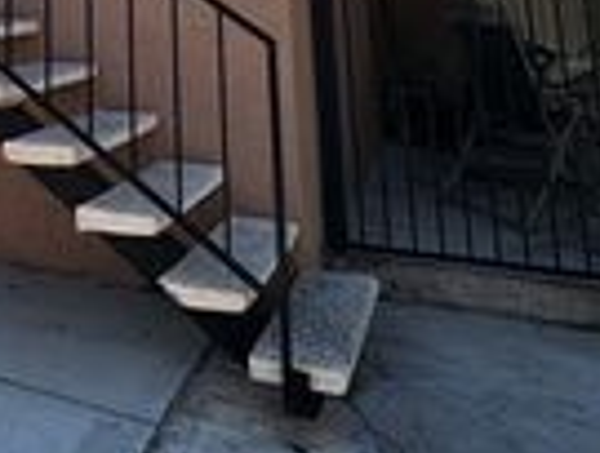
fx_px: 834
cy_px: -193
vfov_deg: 24.7
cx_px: 18
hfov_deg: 36.1
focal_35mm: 48
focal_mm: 1.57
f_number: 1.8
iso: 32
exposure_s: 1/320
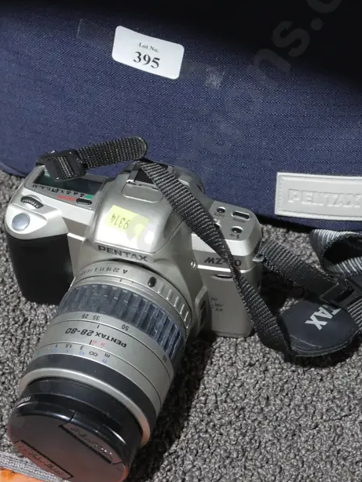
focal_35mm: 70
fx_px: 975
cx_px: 172
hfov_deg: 21.0
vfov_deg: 27.7
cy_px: 195
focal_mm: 21
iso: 1000
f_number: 4.6
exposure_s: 1/60
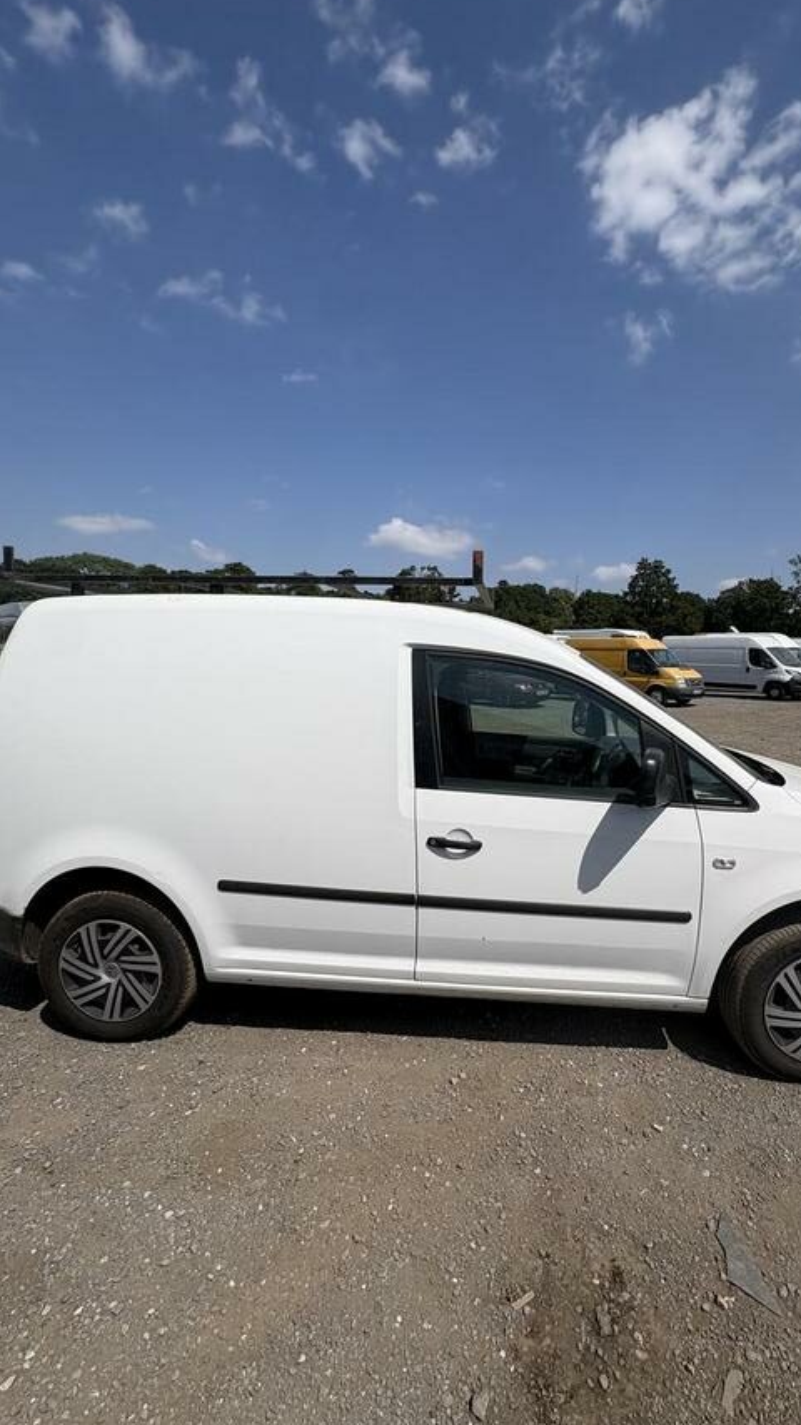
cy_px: 723
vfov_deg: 99.4
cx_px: 479
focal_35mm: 16
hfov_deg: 66.4
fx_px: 604
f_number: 2.2
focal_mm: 2.22
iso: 50
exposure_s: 1/5263
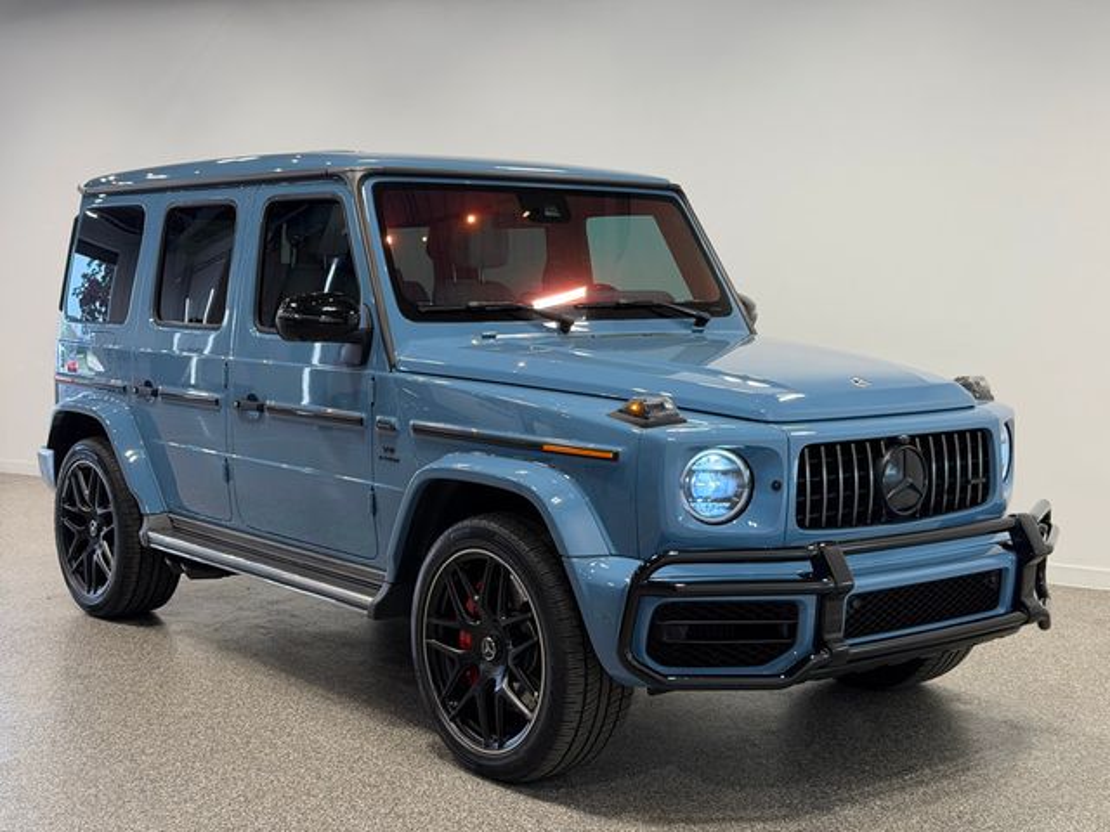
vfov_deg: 30.3
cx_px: 555
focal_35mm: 48
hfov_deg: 39.7
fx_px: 1539
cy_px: 416
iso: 50
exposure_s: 1/152
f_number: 1.78
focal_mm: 6.76
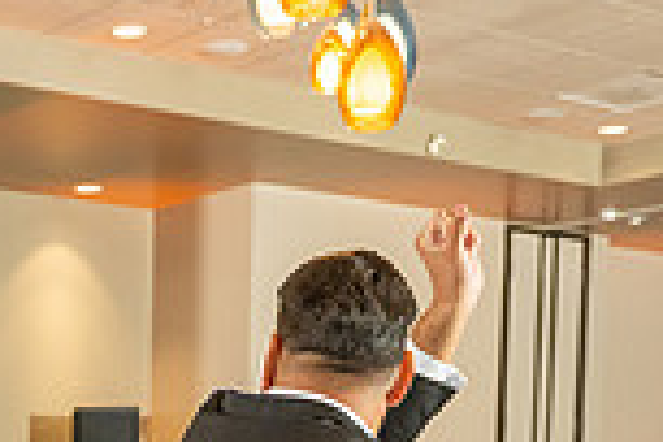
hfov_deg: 21.3
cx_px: -52
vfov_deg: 13.8
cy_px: 730
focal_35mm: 91
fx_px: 1676
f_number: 3.5
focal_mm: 24
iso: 800
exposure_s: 1/160
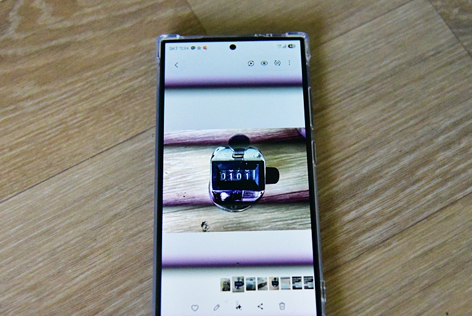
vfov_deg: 26.0
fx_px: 682
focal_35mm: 52
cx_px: 246
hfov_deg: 38.2
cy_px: 179
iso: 12800
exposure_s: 1/2500
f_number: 4
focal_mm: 40
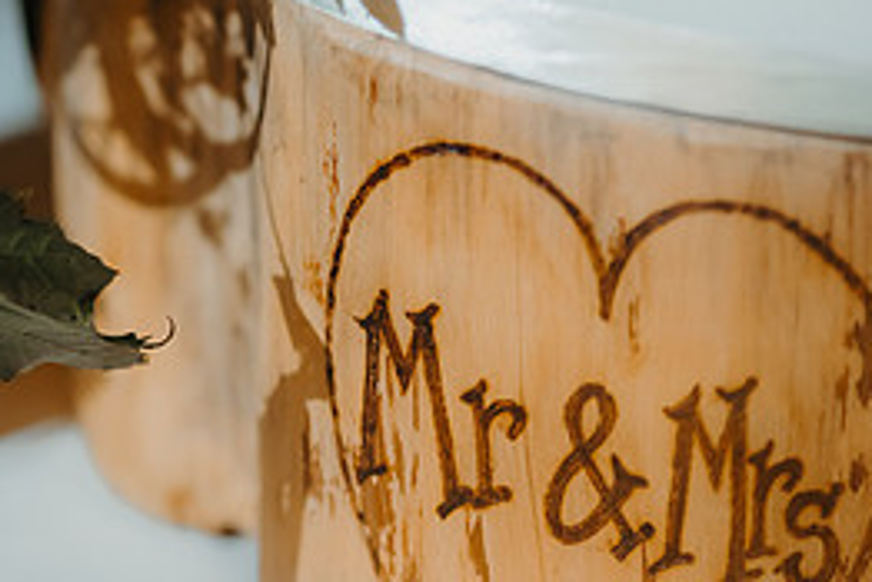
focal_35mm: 196
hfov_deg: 10.5
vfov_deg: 7.0
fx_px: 4750
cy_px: 320
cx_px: 498
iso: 800
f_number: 2
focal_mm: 85
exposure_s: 1/200
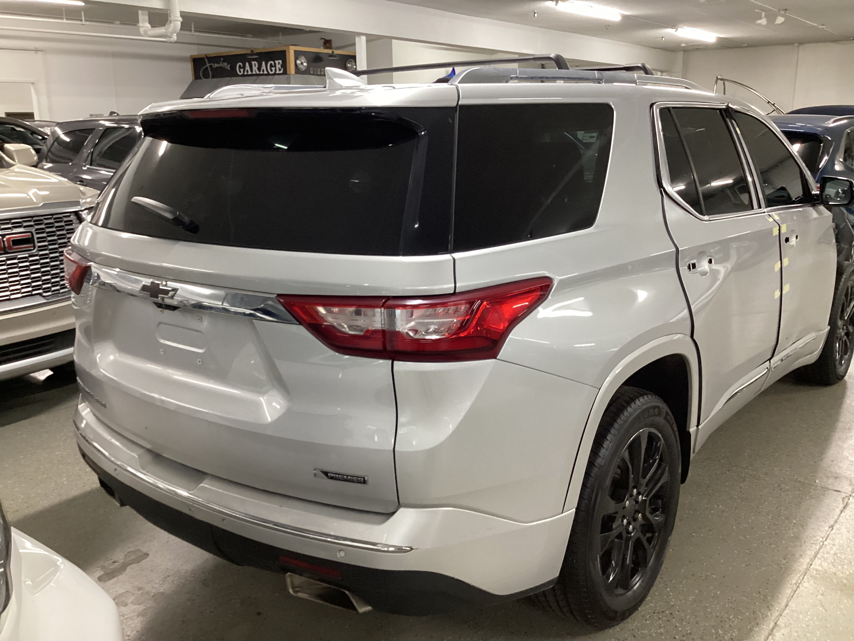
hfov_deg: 58.4
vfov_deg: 45.4
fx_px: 765
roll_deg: +0.1
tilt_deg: -16.0
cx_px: 427
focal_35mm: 31
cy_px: 320
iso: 250
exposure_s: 1/50
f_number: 2.4
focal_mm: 3.3
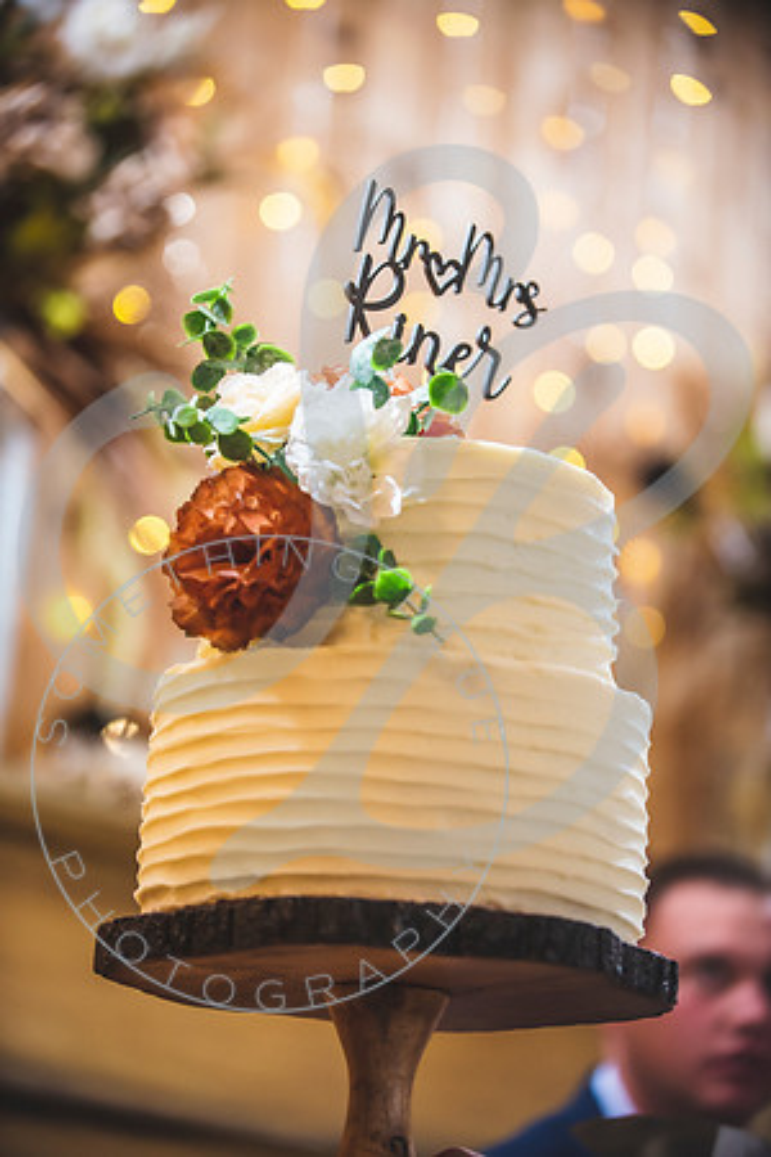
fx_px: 3148
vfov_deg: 20.8
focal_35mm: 98
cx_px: 386
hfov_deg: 14.0
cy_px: 578
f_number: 2.8
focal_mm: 98
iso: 1000
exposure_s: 1/200
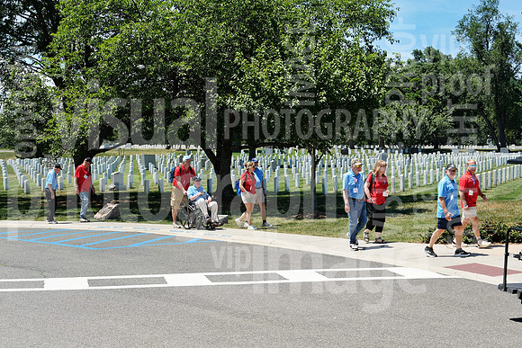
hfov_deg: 28.6
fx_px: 1022
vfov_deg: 19.3
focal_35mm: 70
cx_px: 261
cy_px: 174
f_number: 9
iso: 200
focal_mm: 47
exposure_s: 1/320
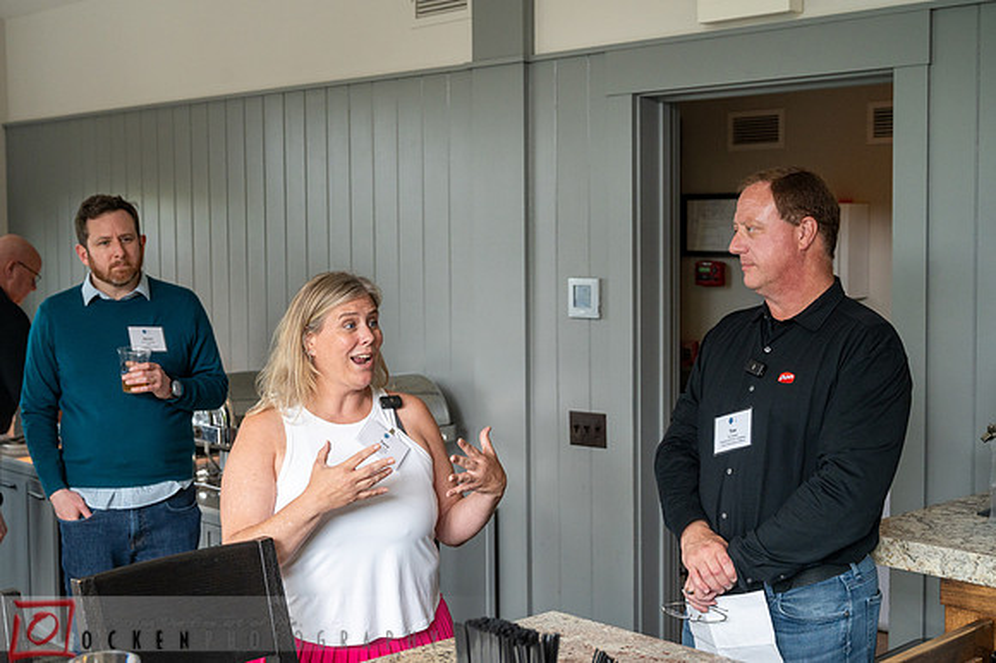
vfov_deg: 27.6
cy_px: 332
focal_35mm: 49
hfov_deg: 40.5
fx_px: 1349
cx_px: 504
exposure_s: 1/640
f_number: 5
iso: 1000
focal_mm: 47
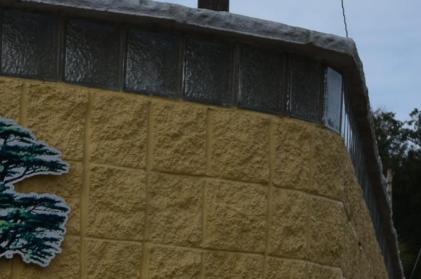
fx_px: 1937
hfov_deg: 11.8
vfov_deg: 8.1
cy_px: 432
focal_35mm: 166
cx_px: -230
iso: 100
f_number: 9
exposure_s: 1/320
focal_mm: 26
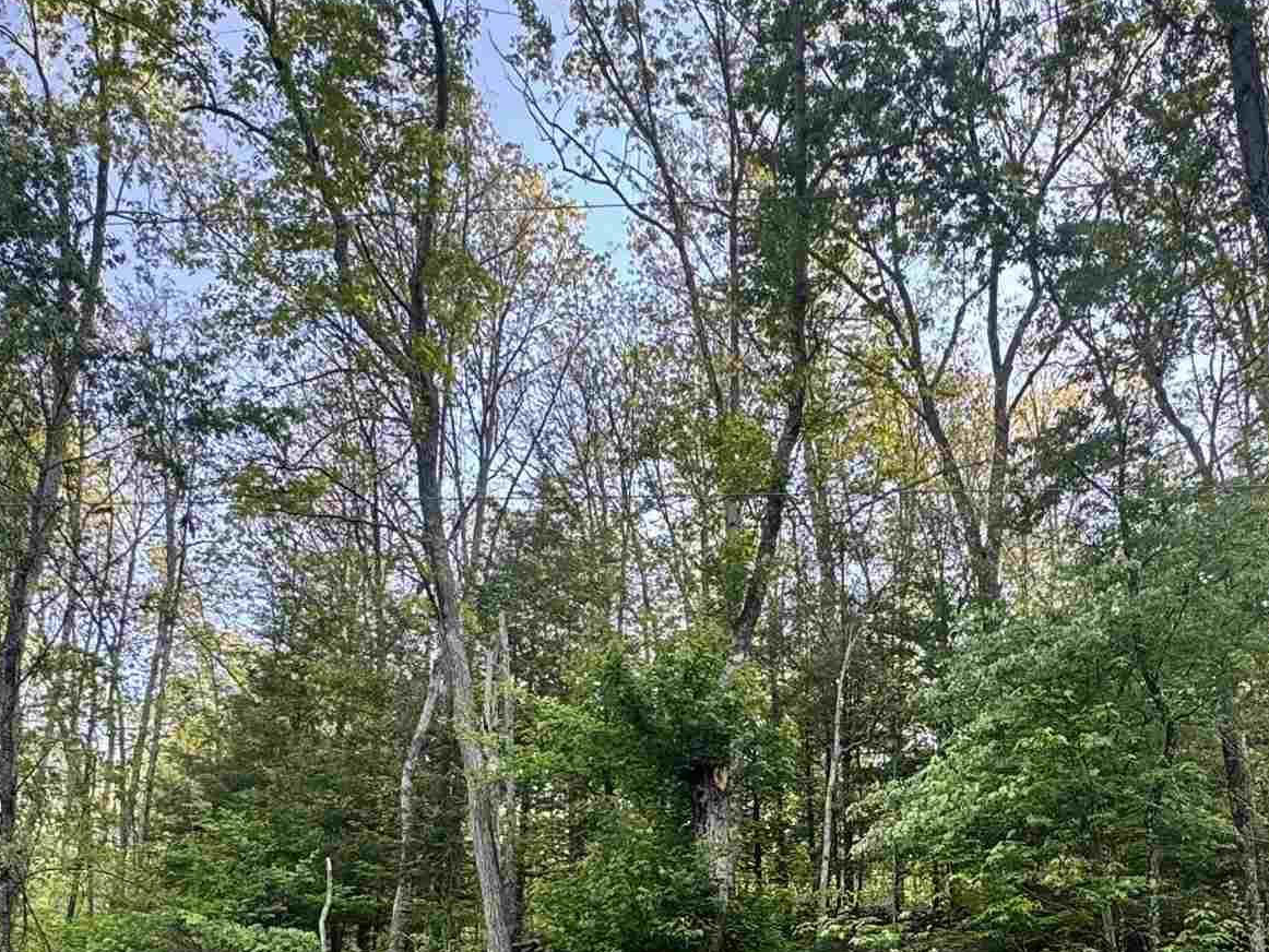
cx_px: 779
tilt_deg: +16.6
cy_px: 966
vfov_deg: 34.9
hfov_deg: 49.7
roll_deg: -1.1
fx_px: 1357
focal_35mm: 37
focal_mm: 2.22
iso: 64
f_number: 2.2
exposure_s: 1/99
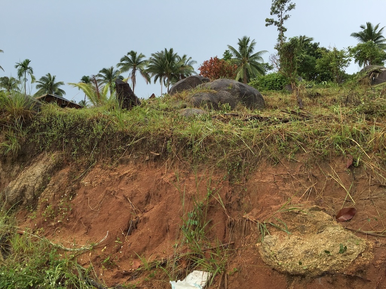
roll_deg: -1.1
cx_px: 193
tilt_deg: +14.3
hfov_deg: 61.7
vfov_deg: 48.2
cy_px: 144
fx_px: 323
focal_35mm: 29
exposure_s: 1/694
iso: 32
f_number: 2.2
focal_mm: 4.15
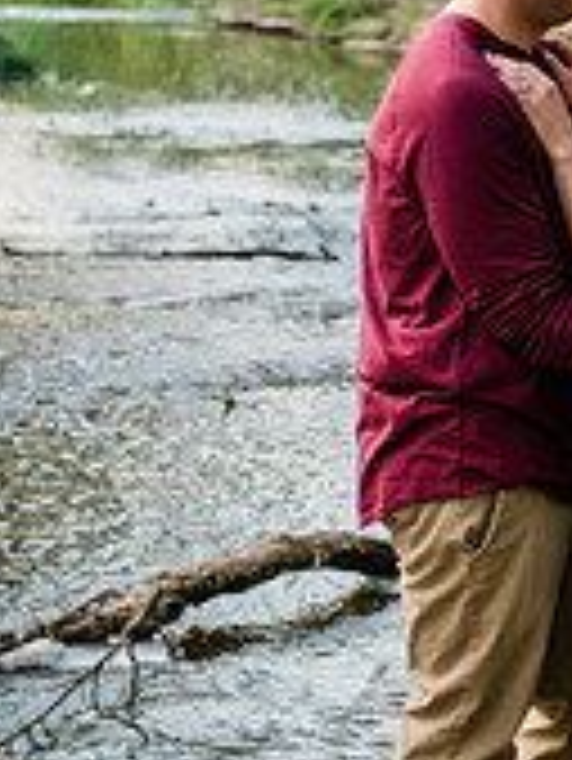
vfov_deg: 14.8
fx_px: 2927
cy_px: 202
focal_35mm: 133
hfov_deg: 11.1
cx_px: 577
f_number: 2.8
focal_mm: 52
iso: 320
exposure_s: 1/800
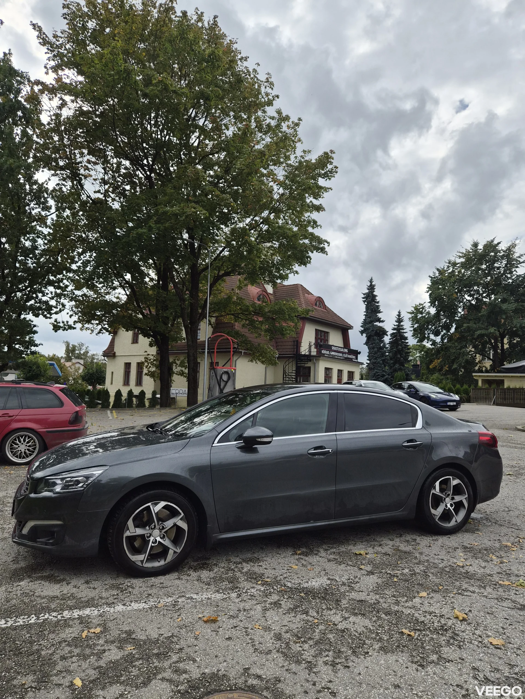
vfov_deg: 73.9
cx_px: 262
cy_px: 350
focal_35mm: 23
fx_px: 465
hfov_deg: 58.9
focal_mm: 5.4
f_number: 1.8
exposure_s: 1/4912
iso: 80
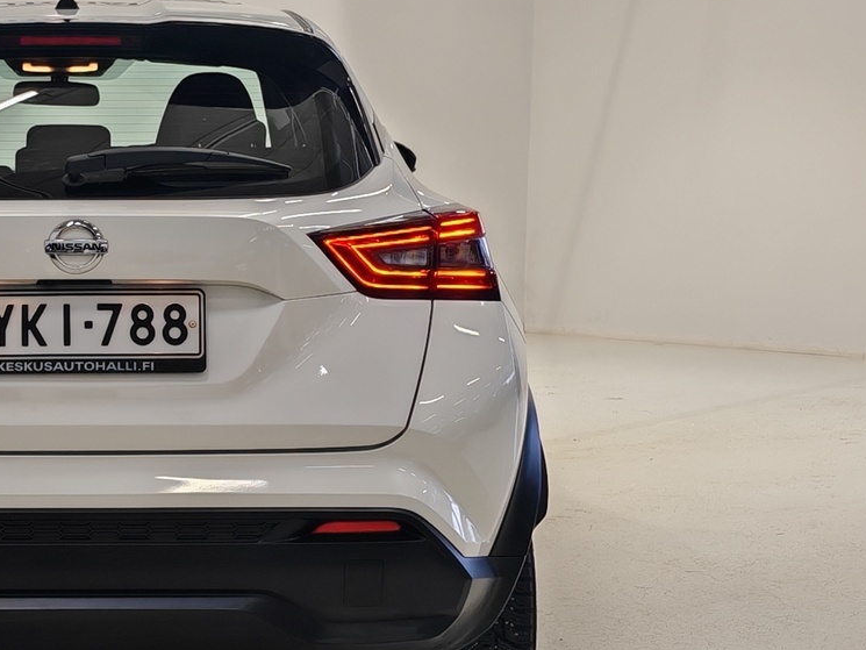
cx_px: 62
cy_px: 406
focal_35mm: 87
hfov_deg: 21.9
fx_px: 2177
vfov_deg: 17.0
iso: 80
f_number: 1.6
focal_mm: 5.4
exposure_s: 1/100
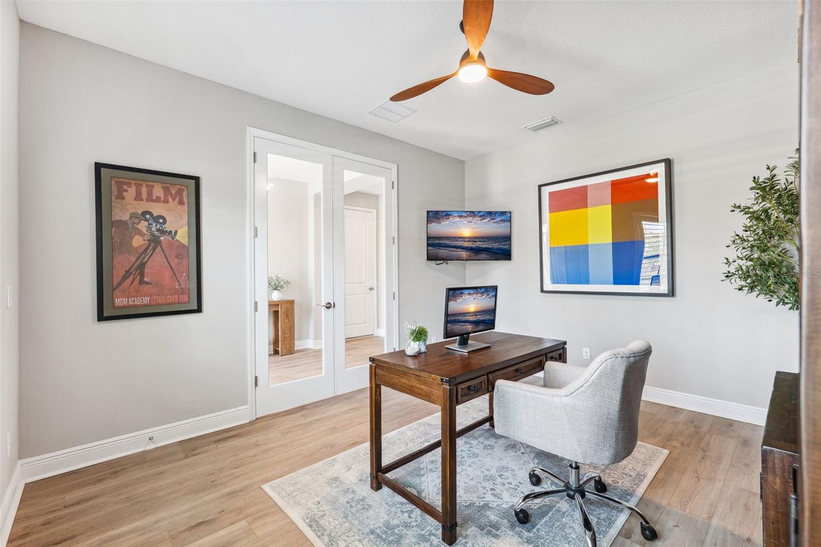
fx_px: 342
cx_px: 410
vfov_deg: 77.3
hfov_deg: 100.4
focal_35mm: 15
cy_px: 274
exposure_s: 1/2.5
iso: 100
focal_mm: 15
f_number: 8
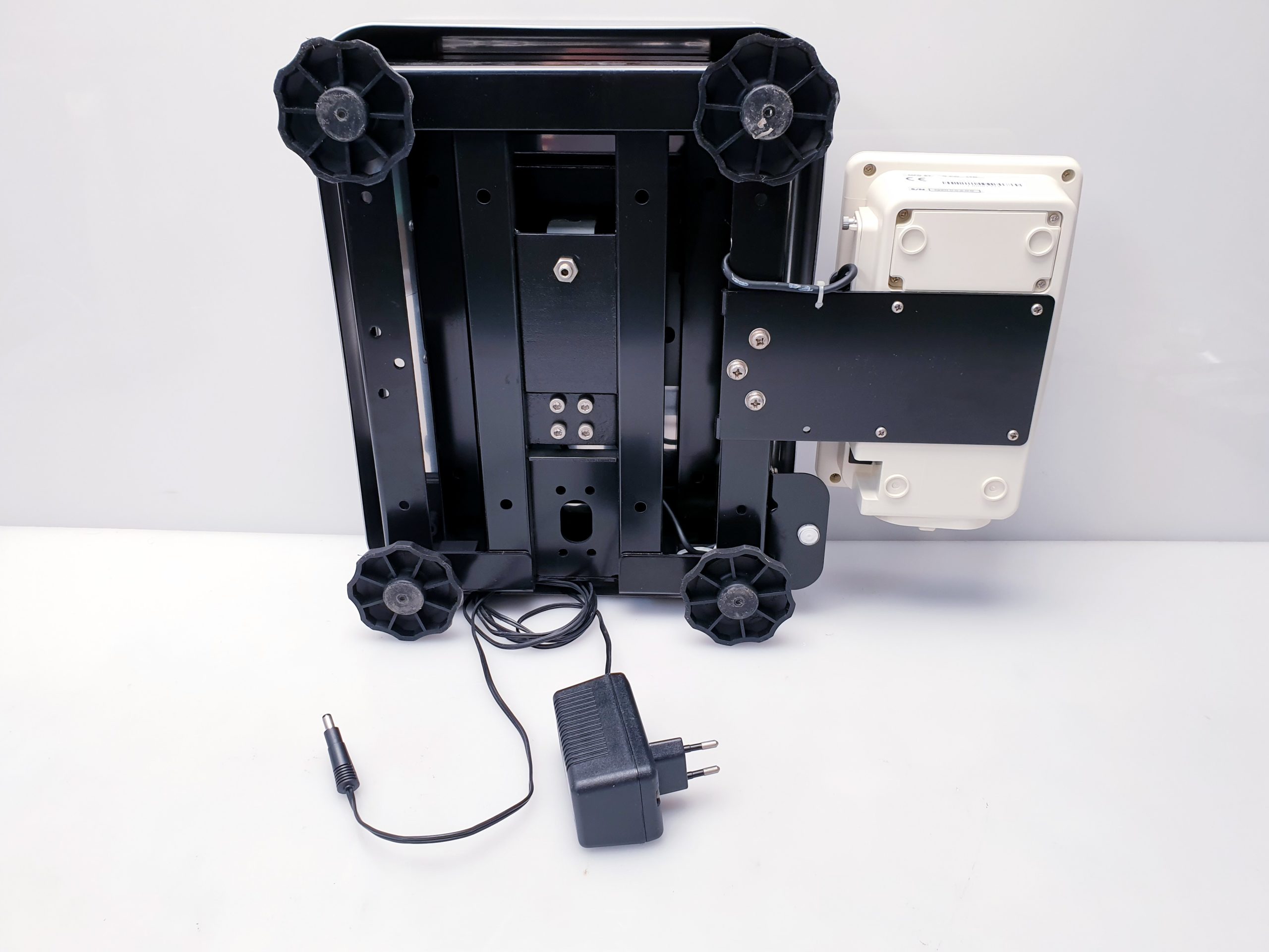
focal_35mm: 26
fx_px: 953
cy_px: 476
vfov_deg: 53.1
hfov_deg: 67.3
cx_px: 634
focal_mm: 4.3
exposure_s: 1/50
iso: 80
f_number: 2.4
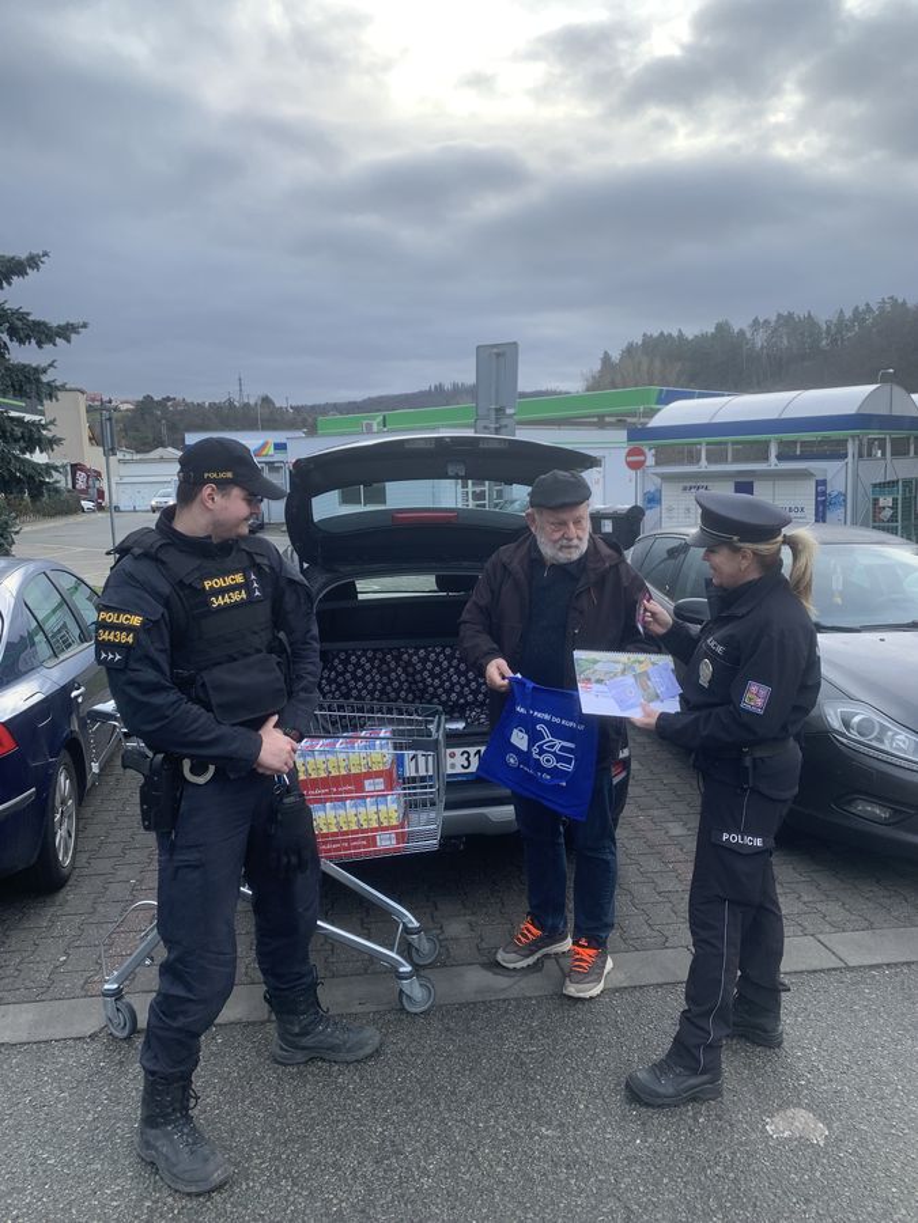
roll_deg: +2.1
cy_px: 612
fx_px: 919
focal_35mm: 26
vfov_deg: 67.3
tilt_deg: -7.5
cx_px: 459
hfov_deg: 53.1
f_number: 1.8
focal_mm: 4.25
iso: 25
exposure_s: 1/337
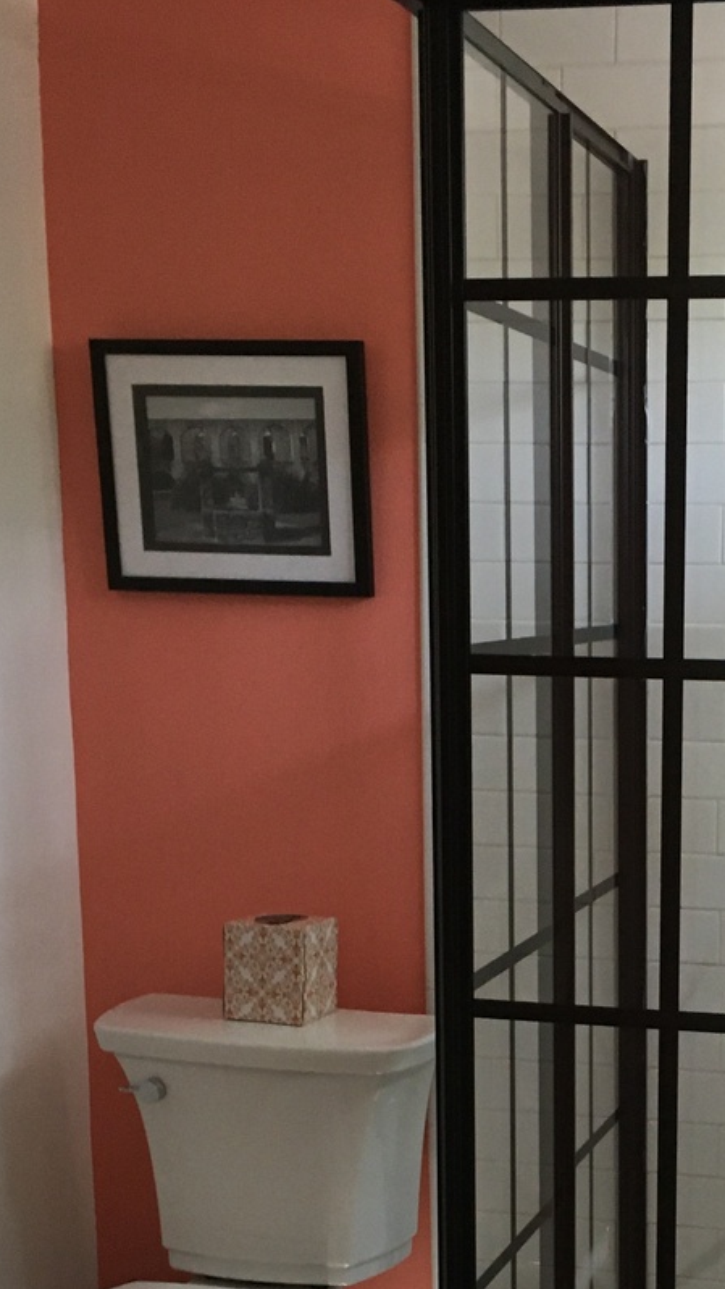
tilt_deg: -12.4
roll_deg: +1.1
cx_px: 680
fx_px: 1948
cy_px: 966
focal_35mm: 57
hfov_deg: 20.6
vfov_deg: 35.8
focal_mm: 4.15
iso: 125
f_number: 2.2
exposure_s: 1/30
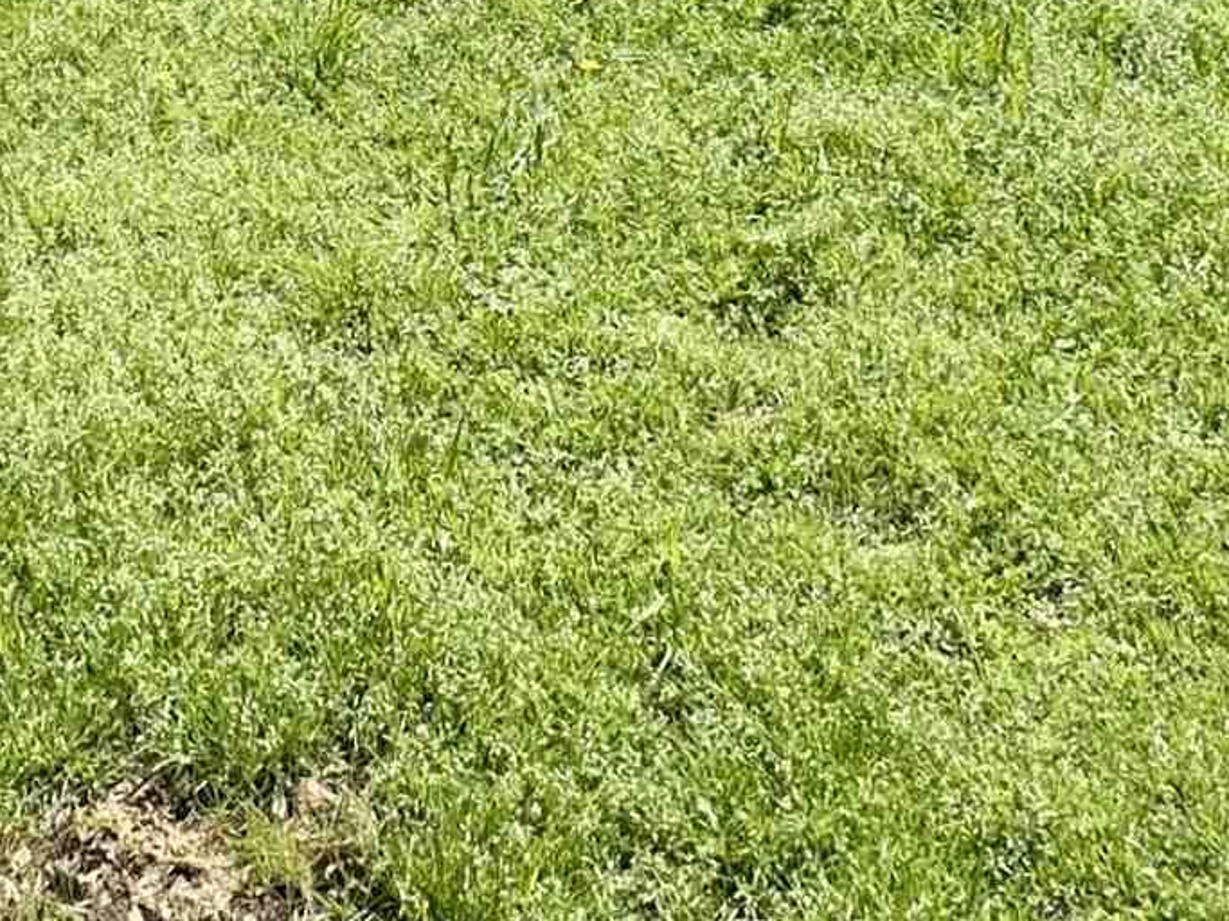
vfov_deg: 19.4
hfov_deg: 30.5
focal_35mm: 63
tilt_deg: -11.2
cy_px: -572
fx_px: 2236
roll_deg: -0.4
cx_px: 399
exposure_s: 1/1143
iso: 40
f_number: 2.2
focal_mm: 2.22
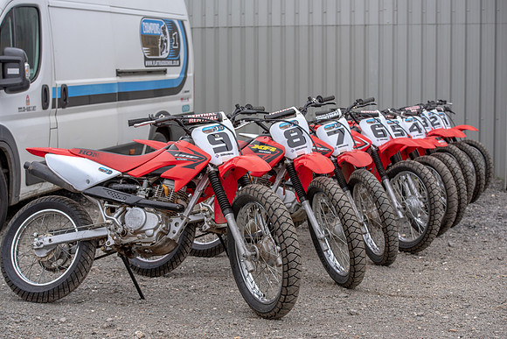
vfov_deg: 19.5
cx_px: 254
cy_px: 170
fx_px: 986
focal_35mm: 70
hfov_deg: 28.8
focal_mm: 70
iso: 320
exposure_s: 1/320
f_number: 6.3
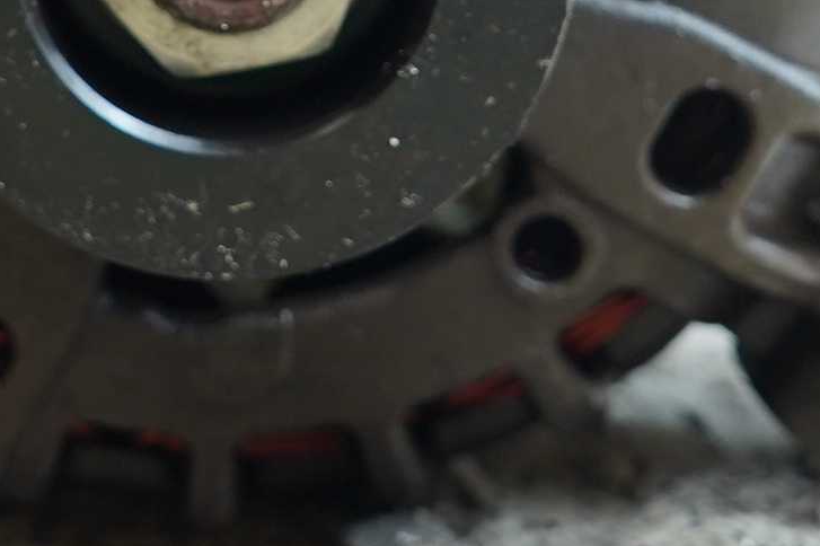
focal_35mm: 153
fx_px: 3483
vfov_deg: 8.7
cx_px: 196
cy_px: -281
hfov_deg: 13.4
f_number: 4
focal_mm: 25
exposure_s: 1/60
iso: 400
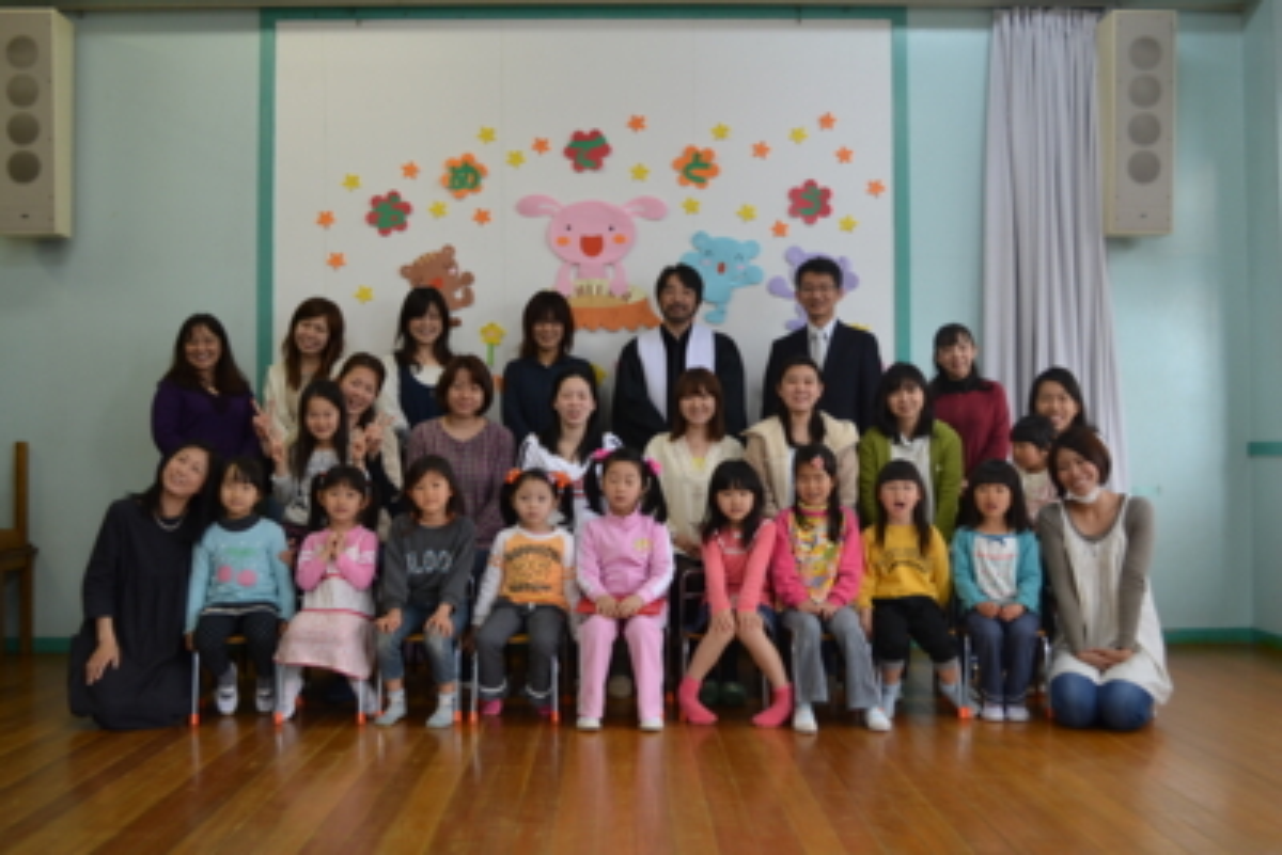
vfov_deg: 36.9
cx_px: 641
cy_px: 428
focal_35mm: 36
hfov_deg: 53.1
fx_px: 1282
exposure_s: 1/60
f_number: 4
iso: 400
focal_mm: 24
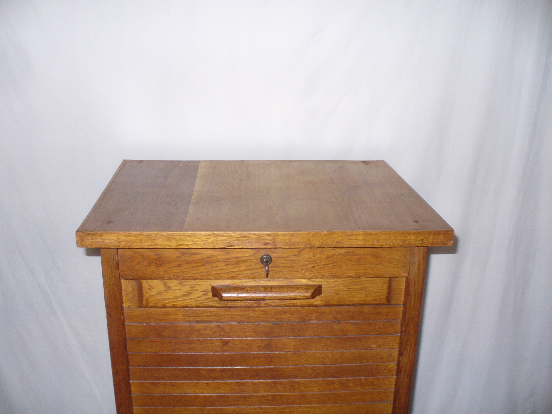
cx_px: 276
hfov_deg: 50.1
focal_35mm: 37
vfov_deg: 38.7
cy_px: 207
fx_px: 590
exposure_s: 1/30
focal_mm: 6.1
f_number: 2.8
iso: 160
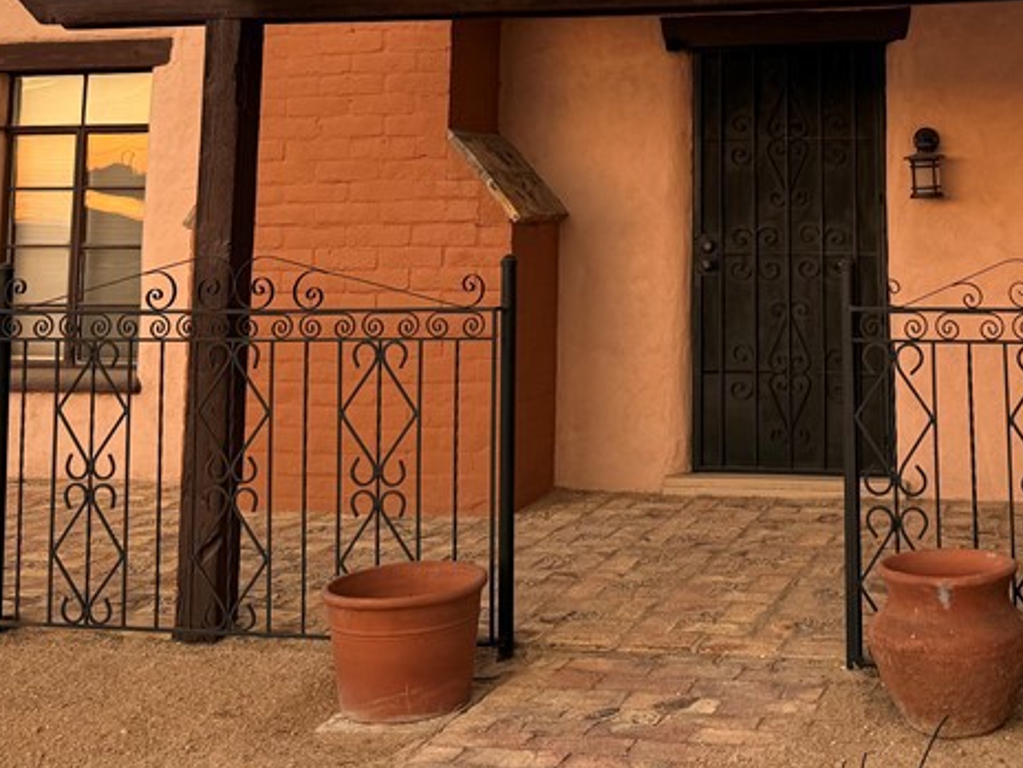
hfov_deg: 35.3
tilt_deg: +8.6
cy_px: -24
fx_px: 1566
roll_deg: +0.6
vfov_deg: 25.9
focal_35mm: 53
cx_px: 783
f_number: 1.78
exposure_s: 1/228
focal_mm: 6.76
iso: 64
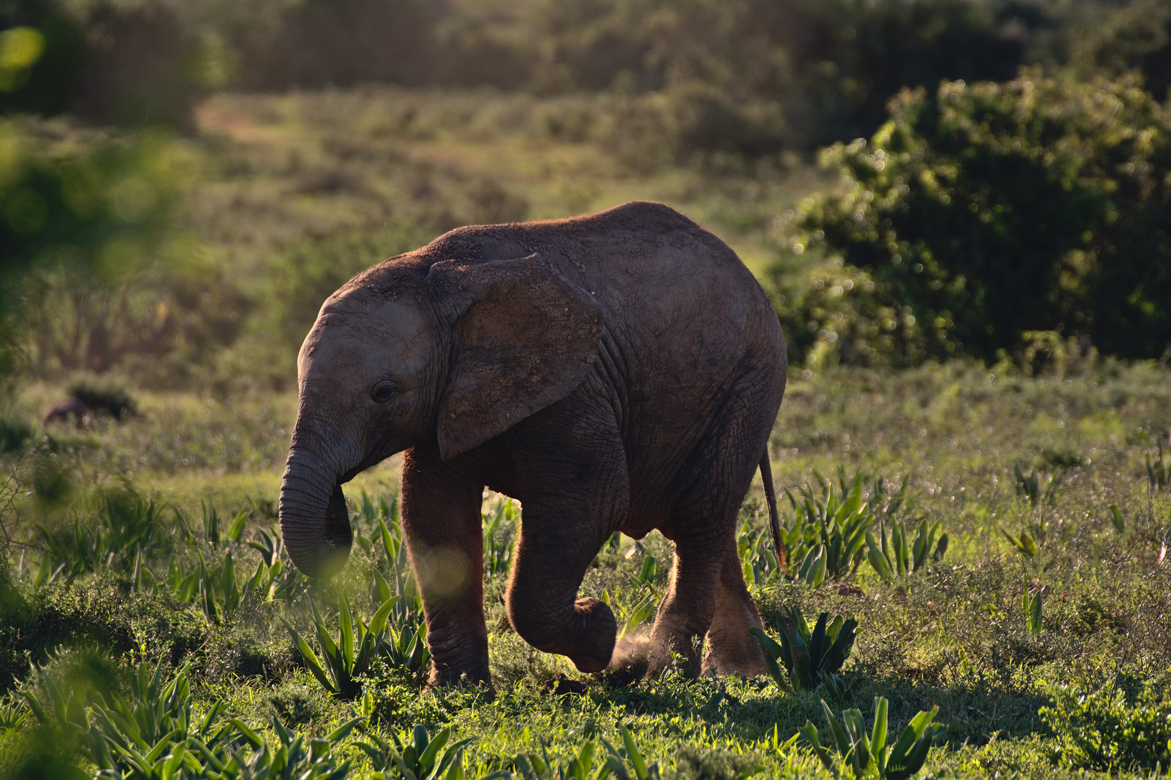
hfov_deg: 4.6
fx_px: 14632
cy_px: 390
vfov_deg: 3.1
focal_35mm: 450
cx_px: 586
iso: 100
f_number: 5.6
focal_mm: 300
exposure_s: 1/250
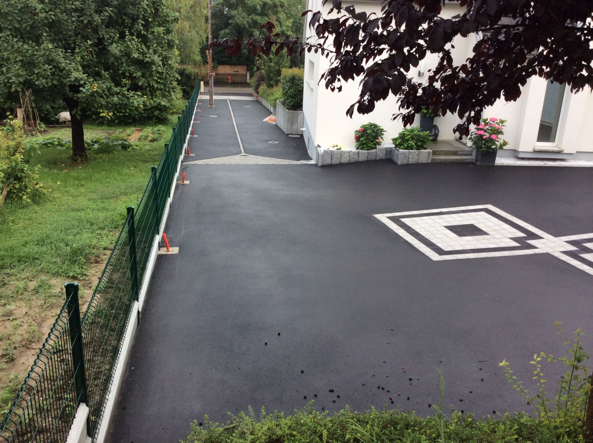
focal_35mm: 33
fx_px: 565
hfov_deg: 55.4
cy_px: 222
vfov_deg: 42.8
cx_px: 296
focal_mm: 3.3
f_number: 2.4
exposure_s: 1/161
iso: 32
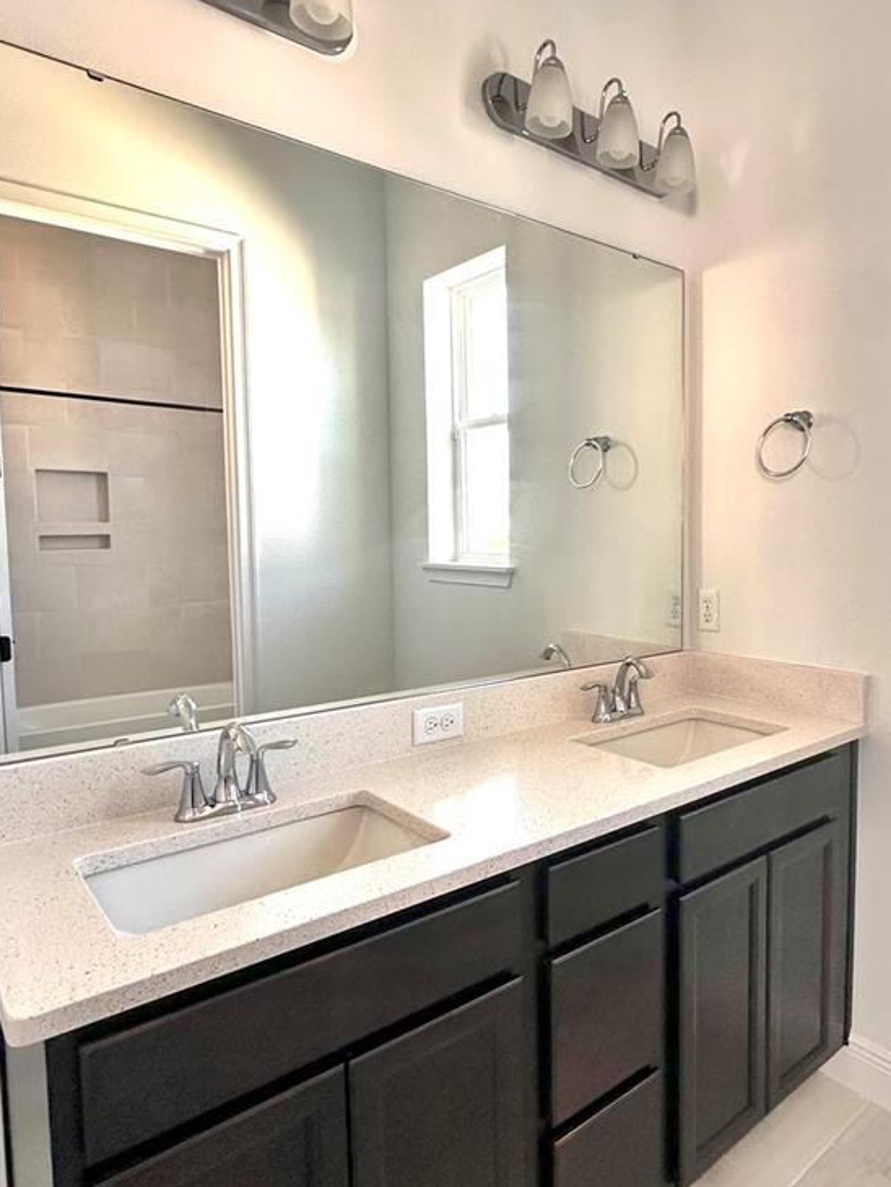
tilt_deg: -2.9
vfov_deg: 73.9
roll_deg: -0.9
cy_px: 582
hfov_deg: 57.1
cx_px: 621
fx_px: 789
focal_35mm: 23
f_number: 2.2
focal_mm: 2.22
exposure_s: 1/99
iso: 125
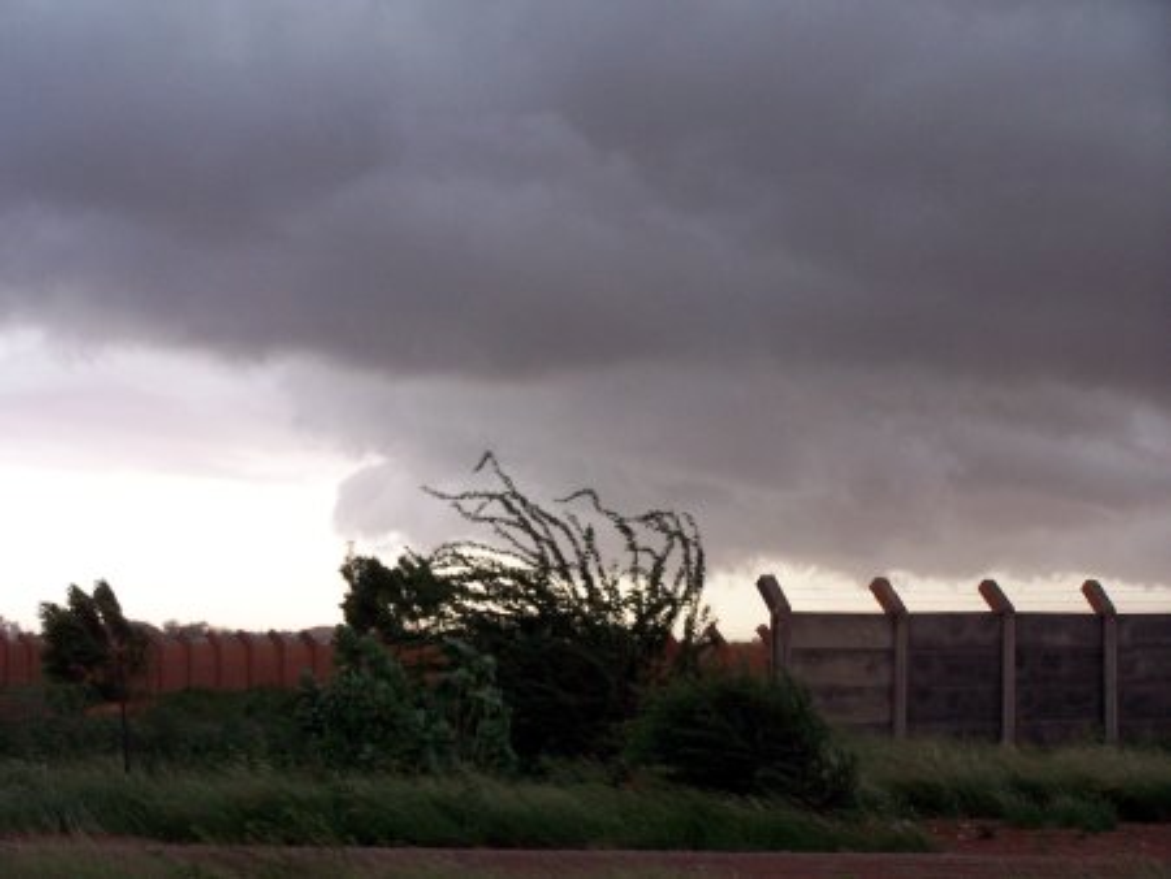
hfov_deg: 20.9
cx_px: 586
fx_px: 3182
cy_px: 440
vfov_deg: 15.7
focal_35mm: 94
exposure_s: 1/90
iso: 140
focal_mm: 15.6
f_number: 3.2
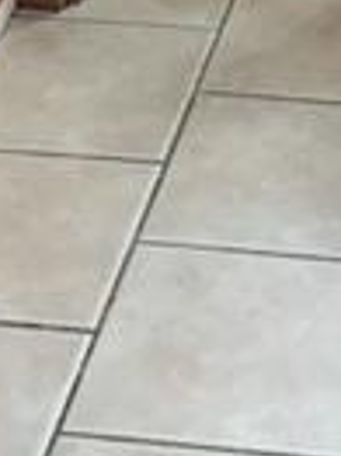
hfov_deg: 8.6
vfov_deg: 10.1
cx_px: 400
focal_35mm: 170
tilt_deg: -12.0
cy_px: -654
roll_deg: -0.8
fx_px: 2237
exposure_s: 1/30
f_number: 2.2
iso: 80
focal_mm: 4.15
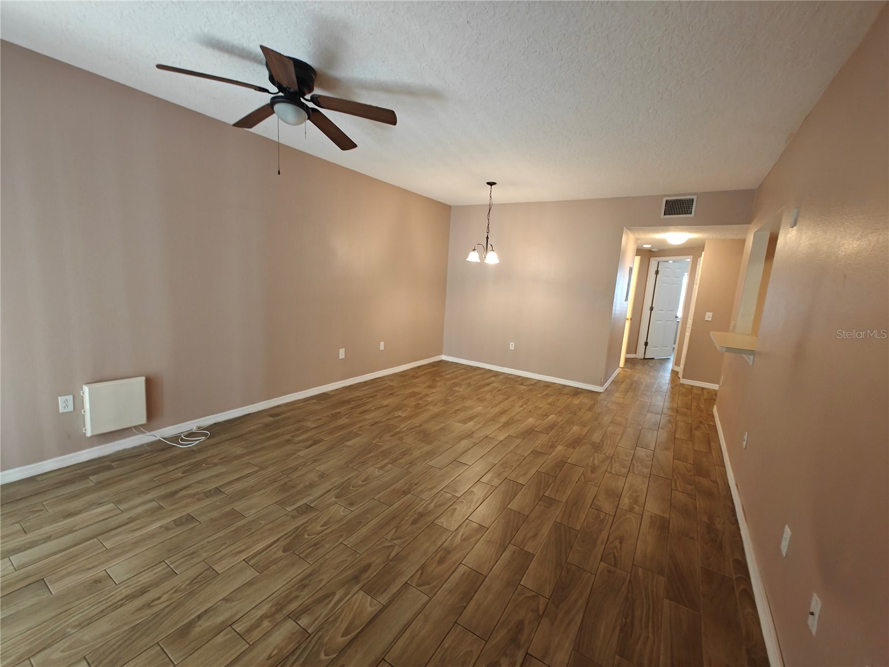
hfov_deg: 102.1
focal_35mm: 14
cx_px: 444
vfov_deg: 85.7
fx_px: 360
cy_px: 334
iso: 640
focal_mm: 2.62
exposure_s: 1/30
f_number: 2.2
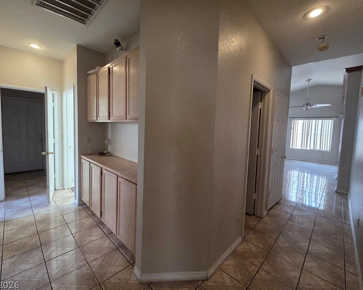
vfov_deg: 87.9
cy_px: 141
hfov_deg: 100.7
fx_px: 150
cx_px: 177
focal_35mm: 14
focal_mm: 2.2
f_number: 2.2
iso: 800
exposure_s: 1/60
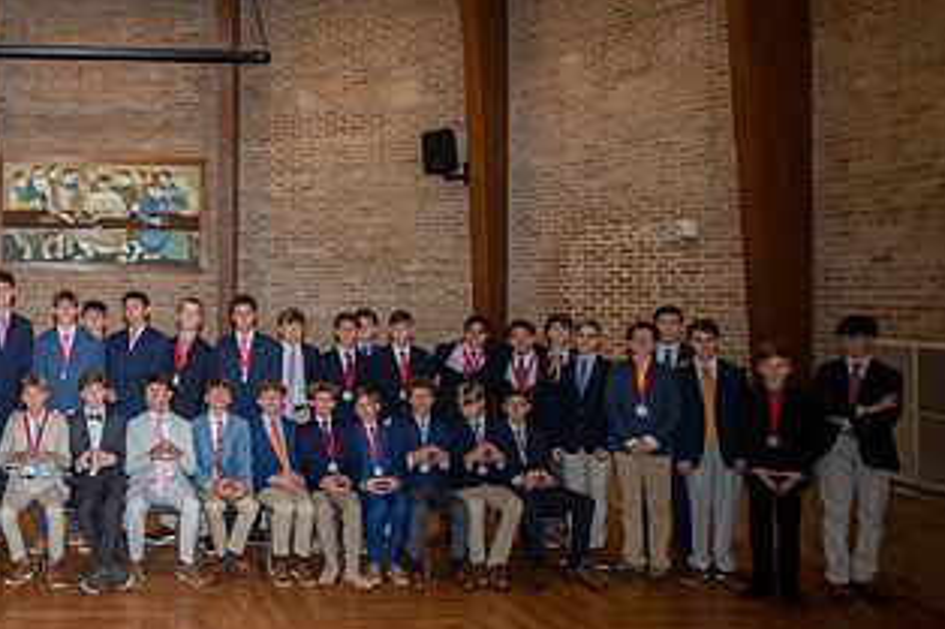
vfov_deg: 35.8
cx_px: 132
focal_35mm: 37
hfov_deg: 47.7
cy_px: 262
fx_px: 971
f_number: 5
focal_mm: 20
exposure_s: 1/160
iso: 2000
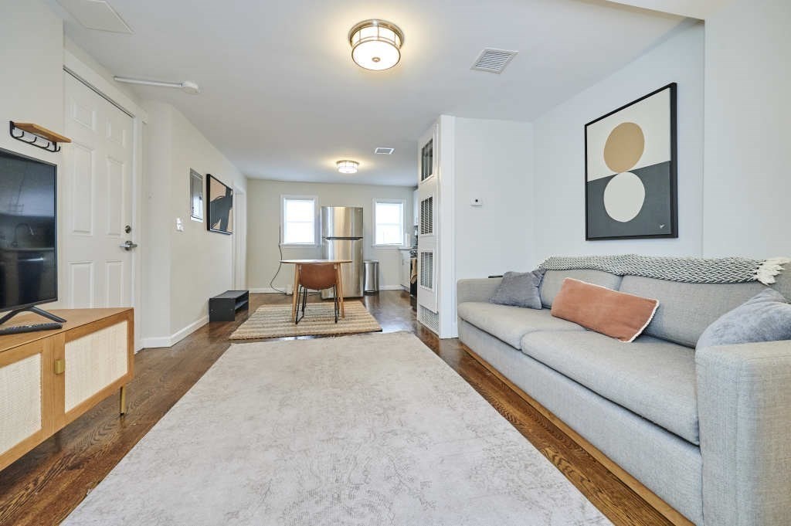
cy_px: 263
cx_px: 396
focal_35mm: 14
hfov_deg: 104.3
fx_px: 307
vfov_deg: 81.1
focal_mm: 14
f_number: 5.6
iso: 1600
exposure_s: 1/125
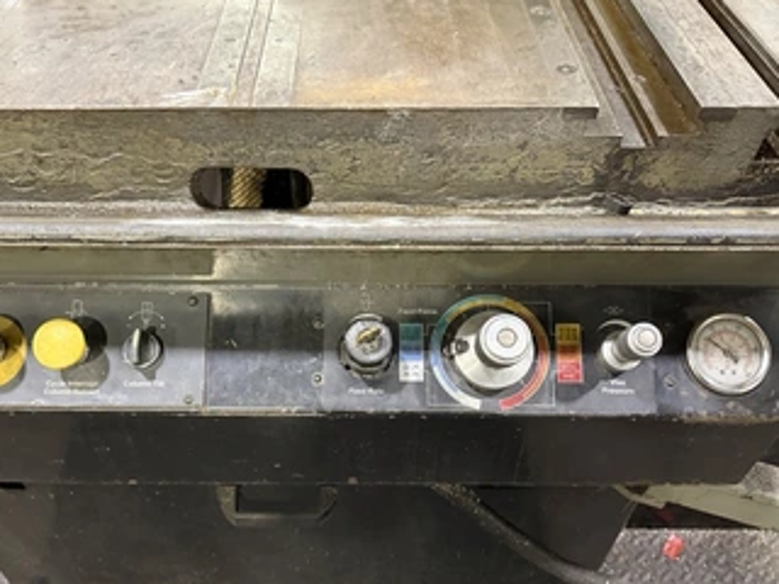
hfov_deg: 59.7
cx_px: 334
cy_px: 355
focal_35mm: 30
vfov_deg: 46.5
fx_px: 675
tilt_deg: -47.0
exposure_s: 1/40
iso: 640
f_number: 1.78
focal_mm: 6.76
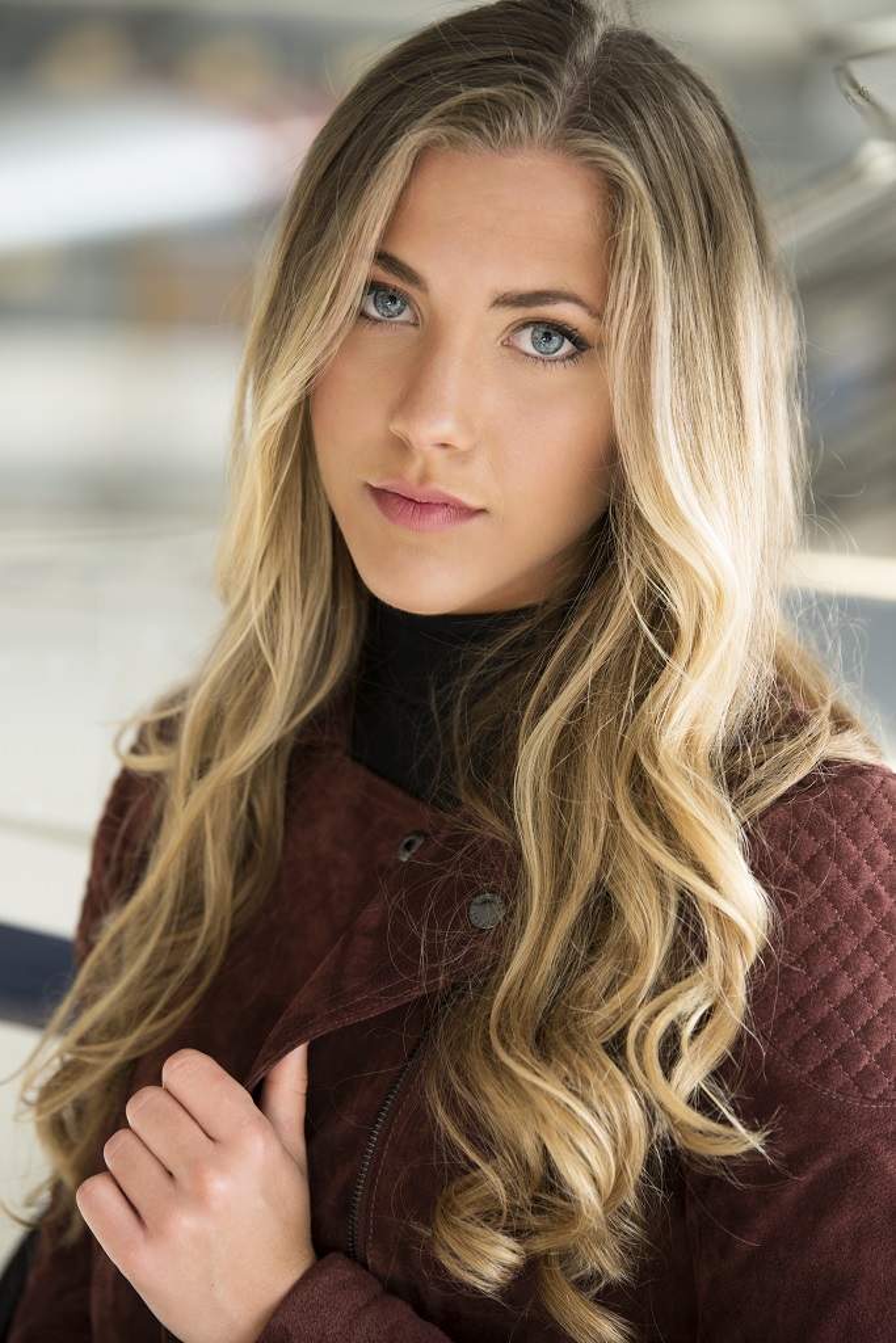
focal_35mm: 165
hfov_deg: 8.3
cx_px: 448
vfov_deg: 12.5
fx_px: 6157
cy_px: 672
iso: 280
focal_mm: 165
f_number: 3.5
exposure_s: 1/160
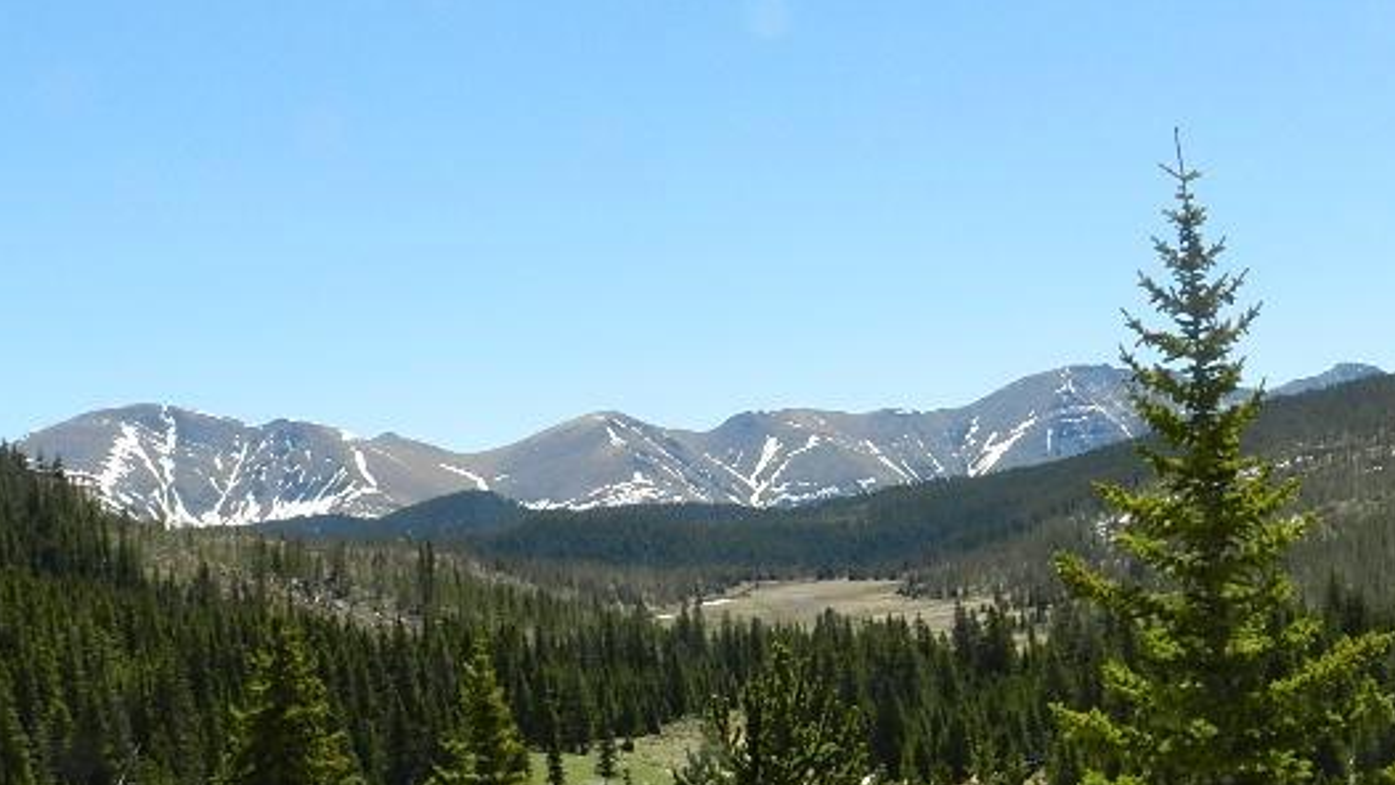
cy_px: 541
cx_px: 751
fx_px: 2257
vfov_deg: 19.7
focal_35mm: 61
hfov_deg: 34.3
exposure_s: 1/100
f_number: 4.2
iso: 160
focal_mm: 8.1
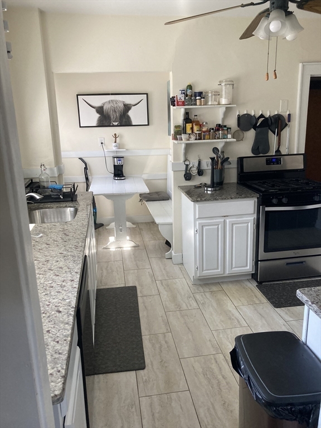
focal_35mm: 28
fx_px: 346
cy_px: 214
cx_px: 160
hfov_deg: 49.7
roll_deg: +2.5
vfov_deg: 63.4
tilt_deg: -14.9
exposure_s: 1/78
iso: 80
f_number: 1.8
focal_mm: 3.99
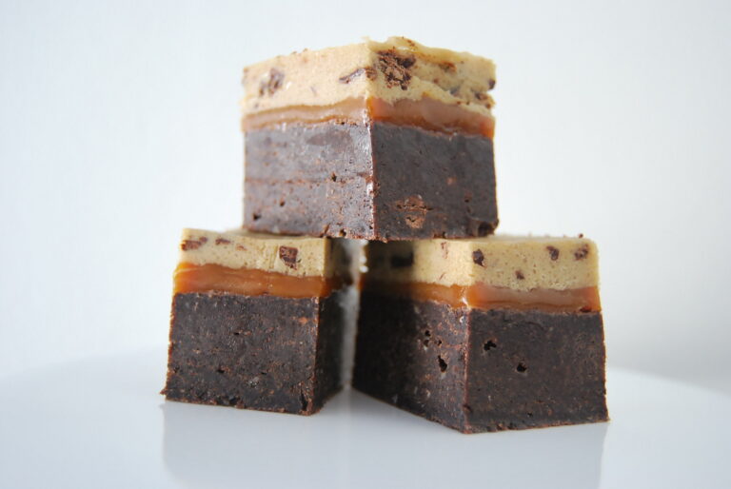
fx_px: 915
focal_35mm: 45
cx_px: 366
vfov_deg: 29.9
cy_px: 244
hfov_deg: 43.6
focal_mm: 30
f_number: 4.2
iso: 800
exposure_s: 1/100
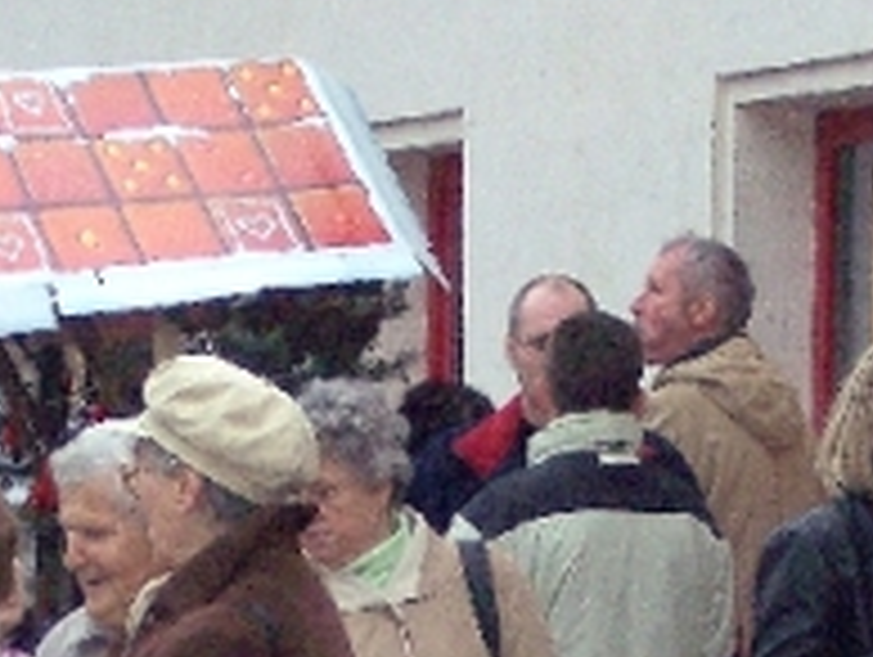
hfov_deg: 5.8
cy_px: 945
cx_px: 842
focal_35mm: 343
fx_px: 8661
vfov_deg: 4.3
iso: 140
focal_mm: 21.3
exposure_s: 1/125
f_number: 4.8
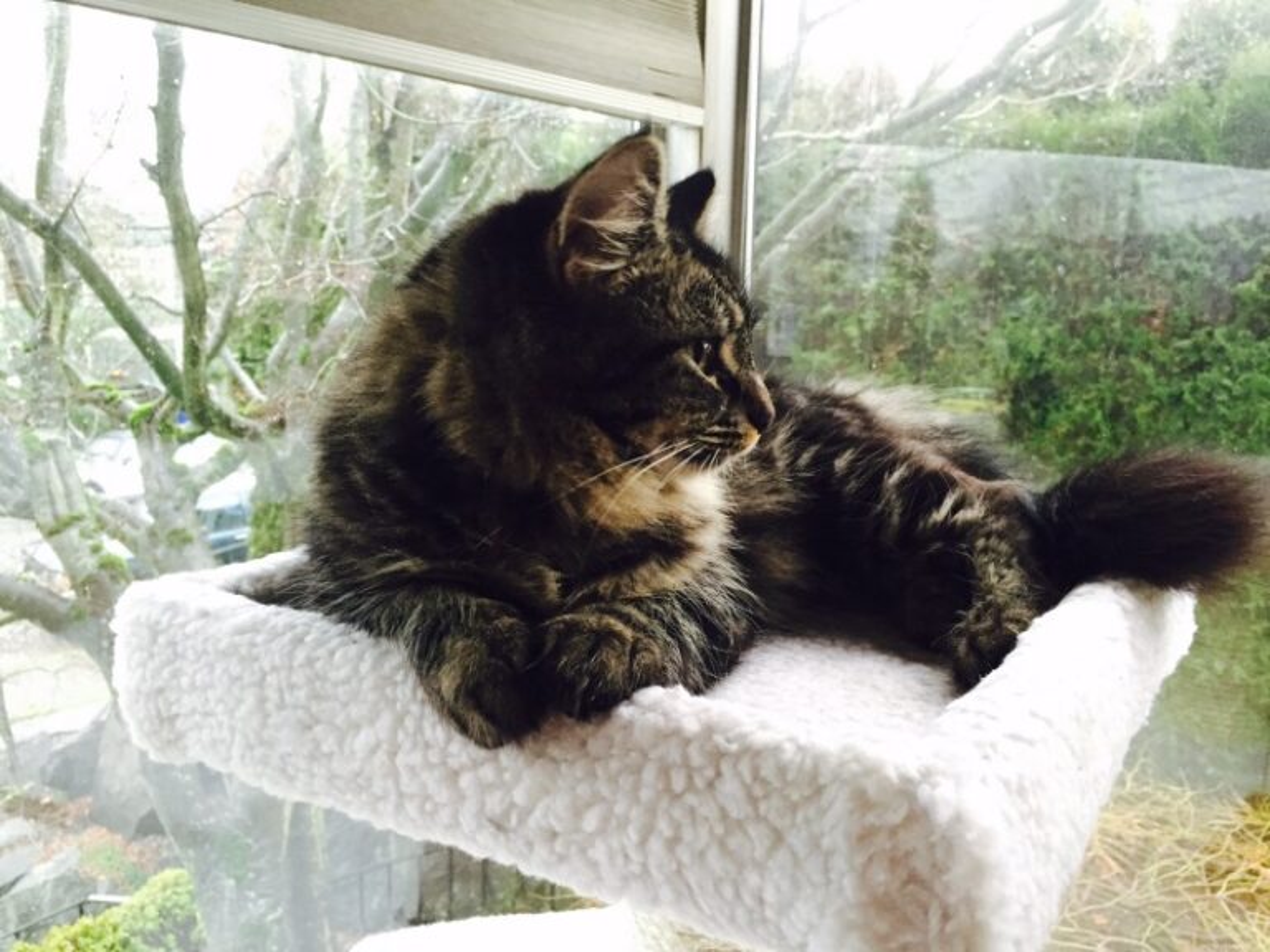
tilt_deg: -12.4
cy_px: 476
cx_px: 635
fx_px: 1064
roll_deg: -0.9
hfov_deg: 61.7
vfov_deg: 48.2
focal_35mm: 29
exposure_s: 1/30
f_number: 2.2
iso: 250
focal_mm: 4.15
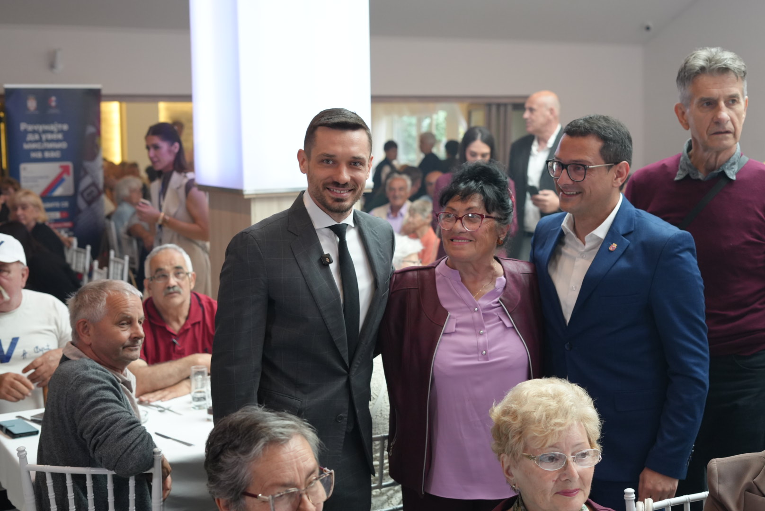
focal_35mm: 50
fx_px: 1063
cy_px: 256
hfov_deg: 39.6
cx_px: 382
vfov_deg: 27.0
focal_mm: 50
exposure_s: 1/160
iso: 2000
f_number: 4
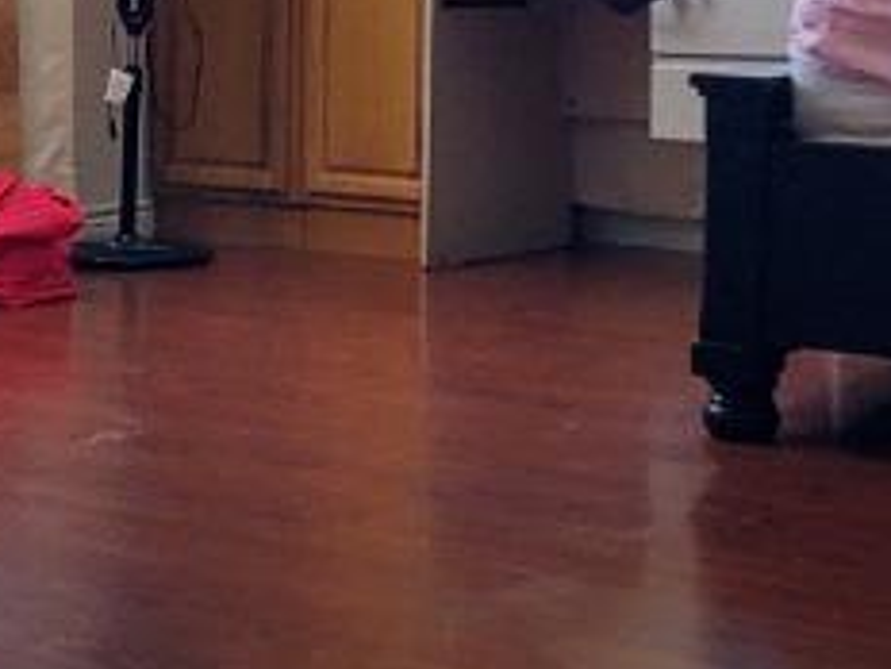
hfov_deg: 23.2
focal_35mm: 84
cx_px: 549
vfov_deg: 17.0
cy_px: -79
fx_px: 2162
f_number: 2.2
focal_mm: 1.8
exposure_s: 1/60
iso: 160
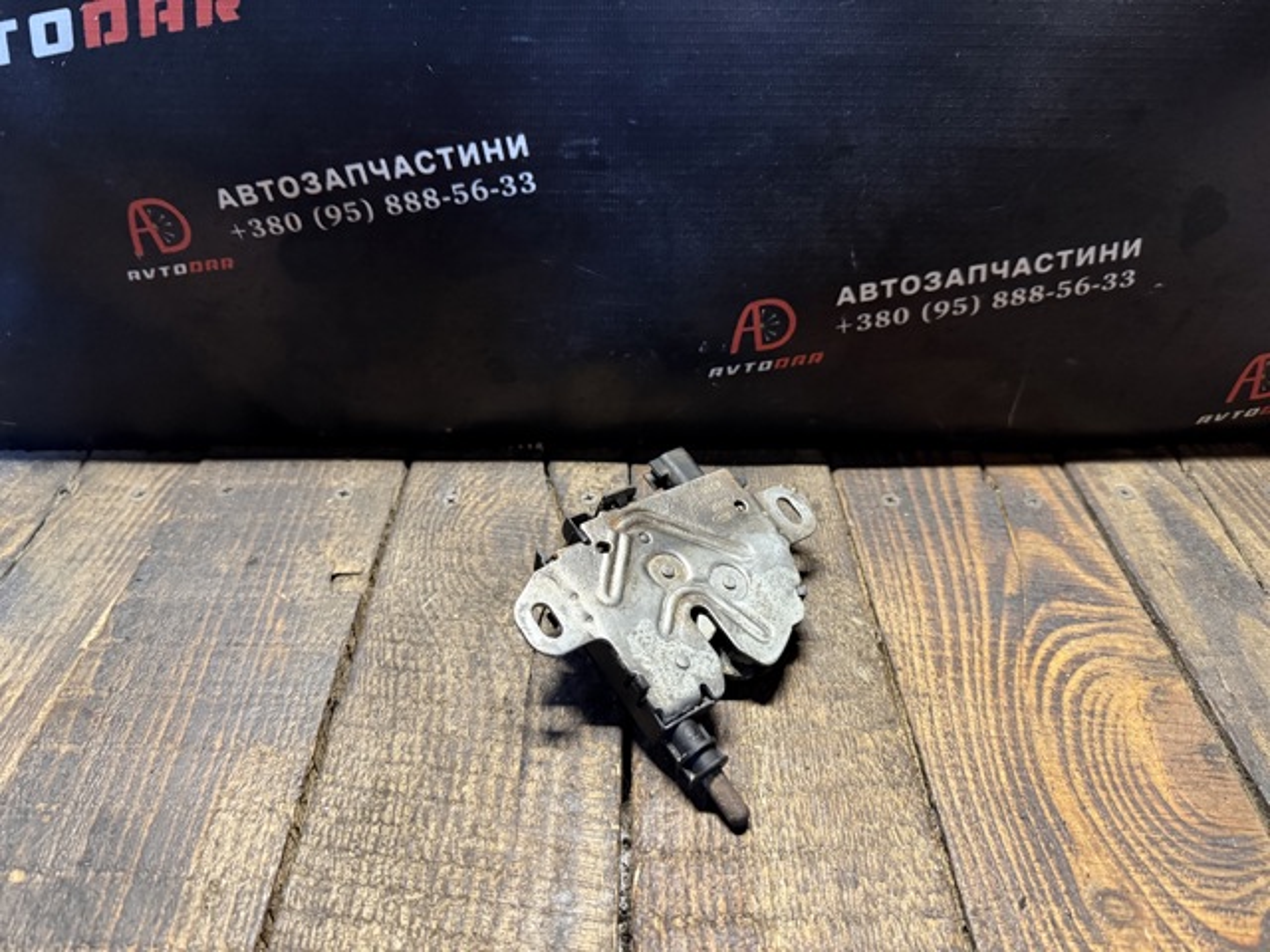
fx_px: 881
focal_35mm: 24
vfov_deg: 56.8
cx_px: 635
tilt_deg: -36.1
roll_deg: +0.0
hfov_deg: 71.6
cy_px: 476
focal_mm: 6.76
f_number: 1.78
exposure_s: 1/33
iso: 640
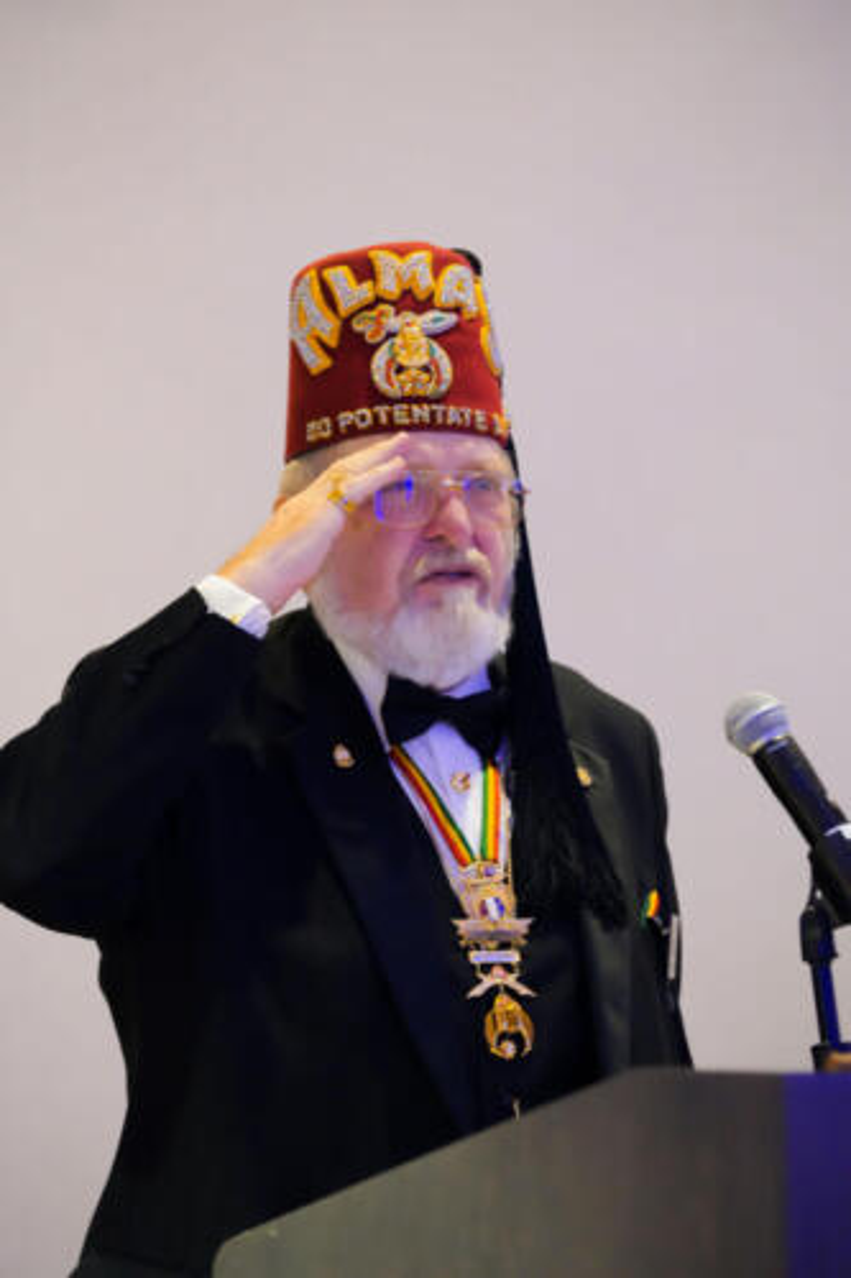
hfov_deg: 8.2
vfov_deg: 12.3
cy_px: 639
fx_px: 5925
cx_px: 426
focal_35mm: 167
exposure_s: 1/200
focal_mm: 167
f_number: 4
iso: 10000
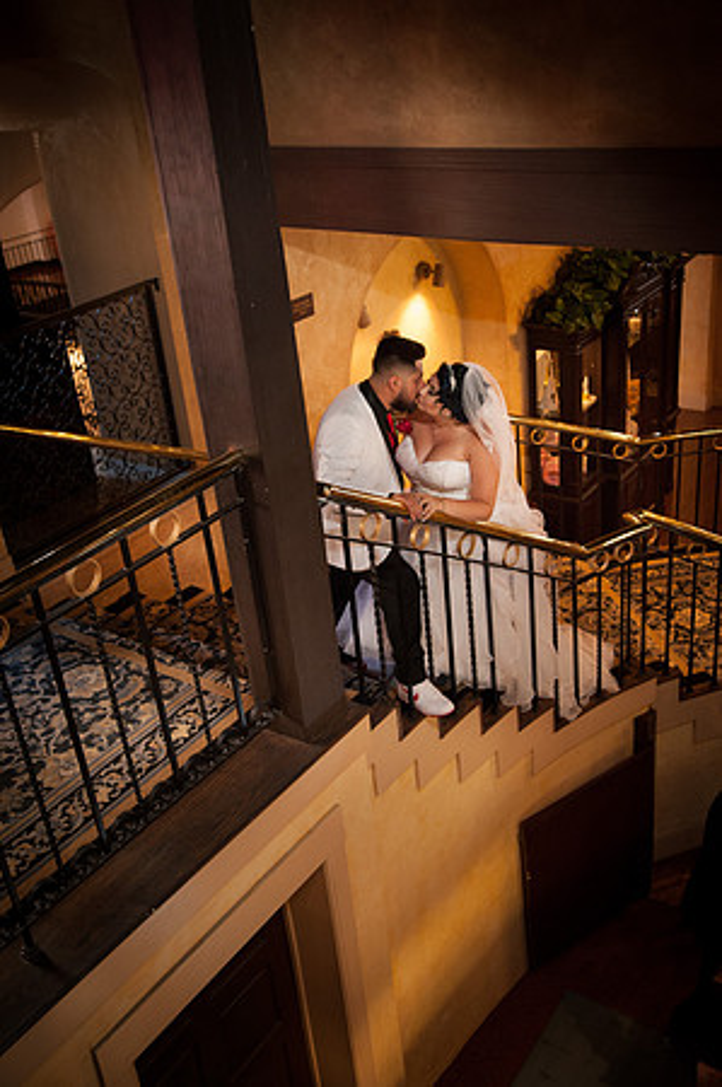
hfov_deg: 36.8
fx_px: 1085
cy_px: 544
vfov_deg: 53.2
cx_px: 361
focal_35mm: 36
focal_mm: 36
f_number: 4.5
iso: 4000
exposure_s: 1/60
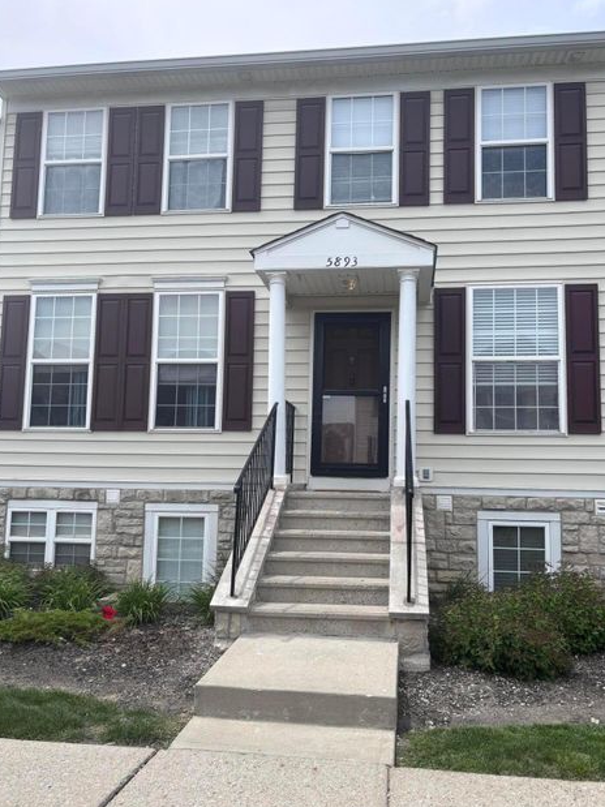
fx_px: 653
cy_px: 422
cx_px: 318
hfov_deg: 49.7
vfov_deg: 63.4
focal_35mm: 28
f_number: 1.6
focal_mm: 5.96
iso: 50
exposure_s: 1/2933
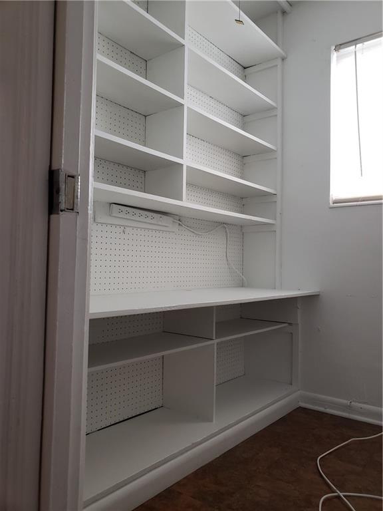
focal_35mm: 26
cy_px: 256
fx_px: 384
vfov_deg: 67.3
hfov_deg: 53.1
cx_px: 192
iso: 320
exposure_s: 1/30
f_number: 2.4
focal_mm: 4.3
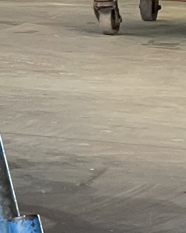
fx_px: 2154
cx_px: -509
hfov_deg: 4.6
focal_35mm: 313
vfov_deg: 6.2
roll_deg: -1.1
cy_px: -13
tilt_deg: -4.4
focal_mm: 6
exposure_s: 1/120
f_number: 2
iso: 160
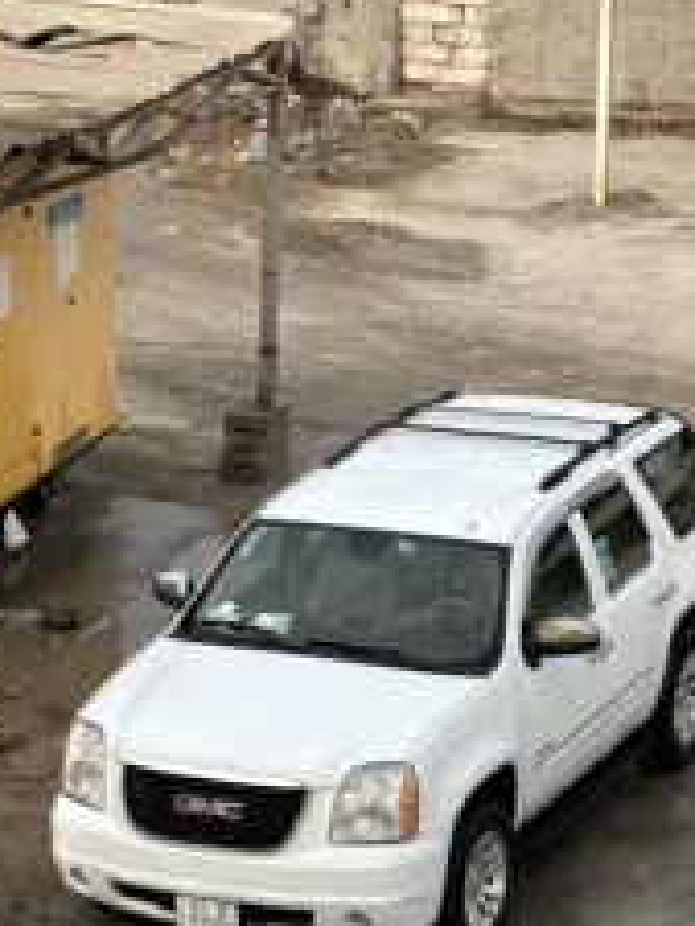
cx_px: 489
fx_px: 3664
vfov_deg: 14.3
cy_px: 700
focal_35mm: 137
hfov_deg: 10.8
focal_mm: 9
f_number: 2.8
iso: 25
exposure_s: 1/178
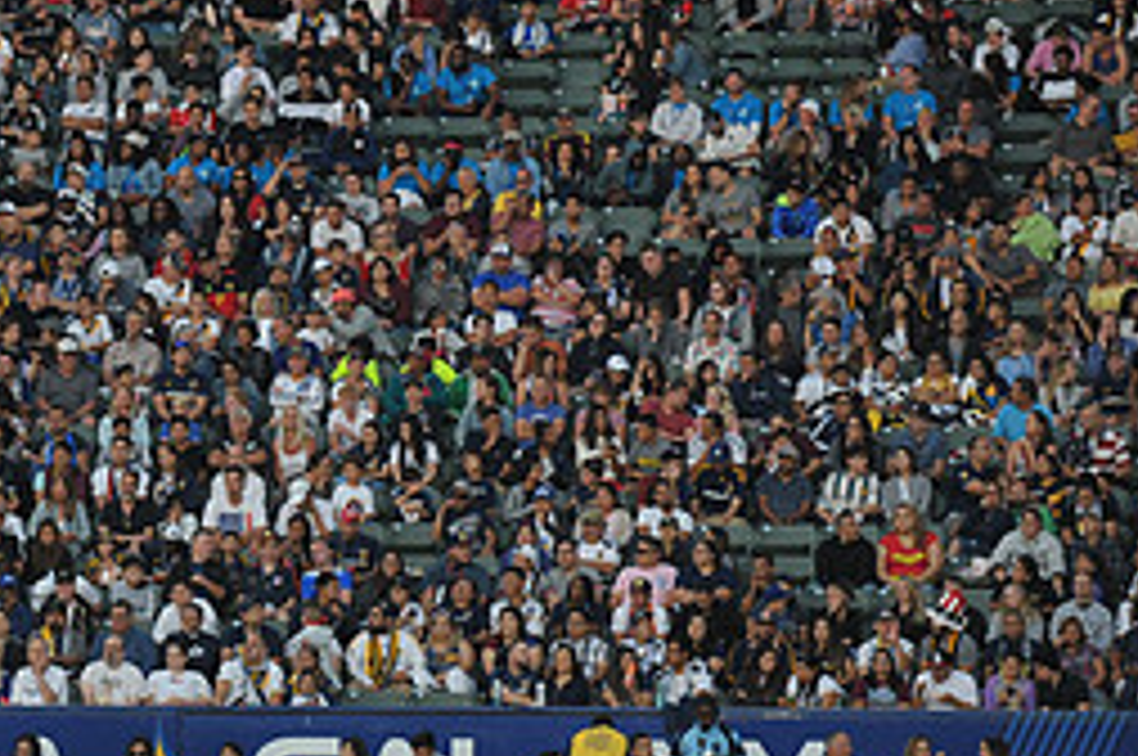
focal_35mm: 344
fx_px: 10860
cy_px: 392
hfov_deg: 6.0
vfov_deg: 4.0
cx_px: 126
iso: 640
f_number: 2.8
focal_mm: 150
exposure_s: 1/800
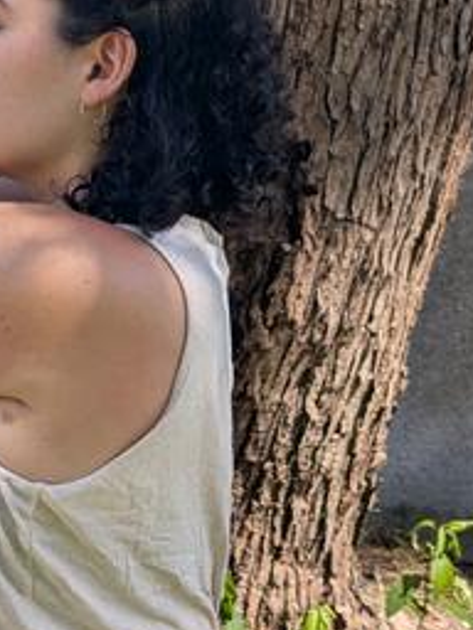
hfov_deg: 12.7
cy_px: 64
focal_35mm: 115
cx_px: -22
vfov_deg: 16.9
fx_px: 2095
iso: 22
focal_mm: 6.9
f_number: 1.68
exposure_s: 1/683
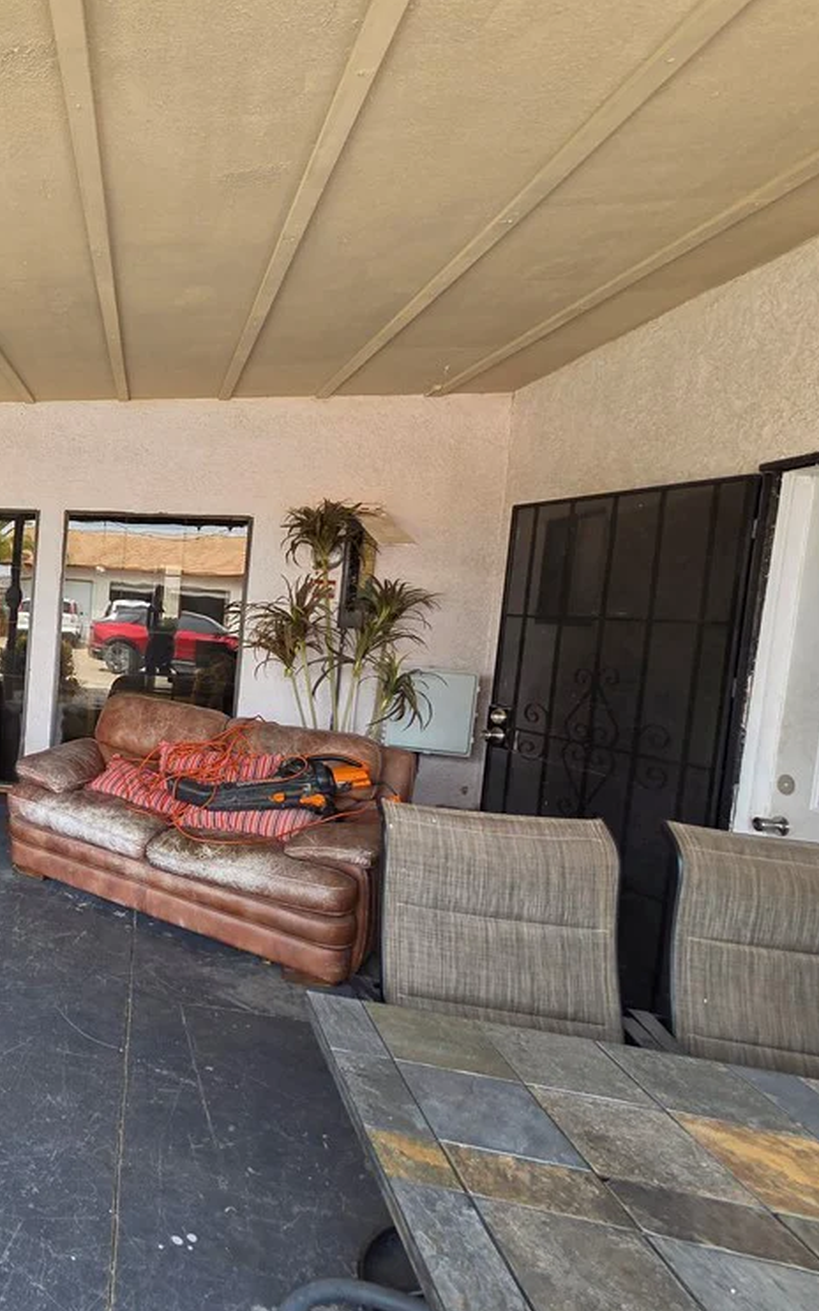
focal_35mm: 19
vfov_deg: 88.0
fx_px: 679
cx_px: -58
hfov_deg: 47.4
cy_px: 641
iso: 50
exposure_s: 1/125
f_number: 2.2
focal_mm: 2.2
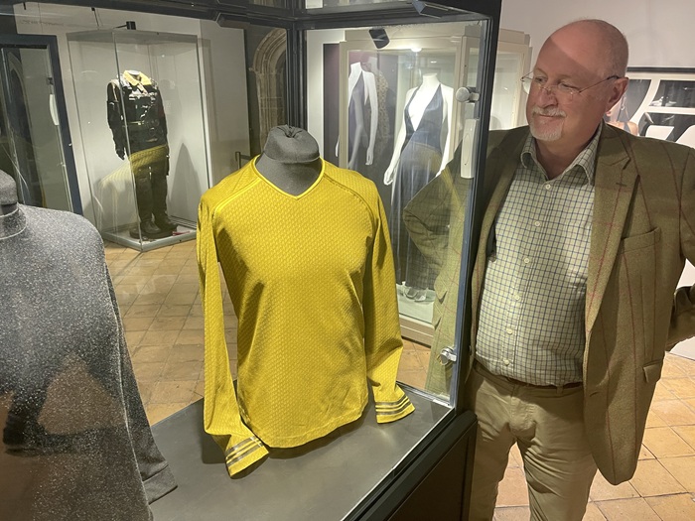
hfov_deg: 69.4
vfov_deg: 54.9
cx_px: 348
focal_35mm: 25
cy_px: 260
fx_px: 502
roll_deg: -1.3
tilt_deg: -20.1
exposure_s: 1/50
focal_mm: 5.1
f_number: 1.6
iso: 400
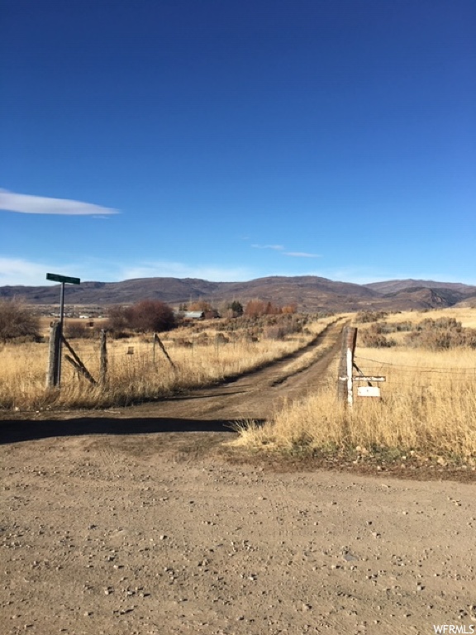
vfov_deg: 61.7
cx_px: 238
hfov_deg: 48.2
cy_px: 318
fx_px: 532
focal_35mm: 29
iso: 25
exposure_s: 1/1832
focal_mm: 4.15
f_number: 2.2
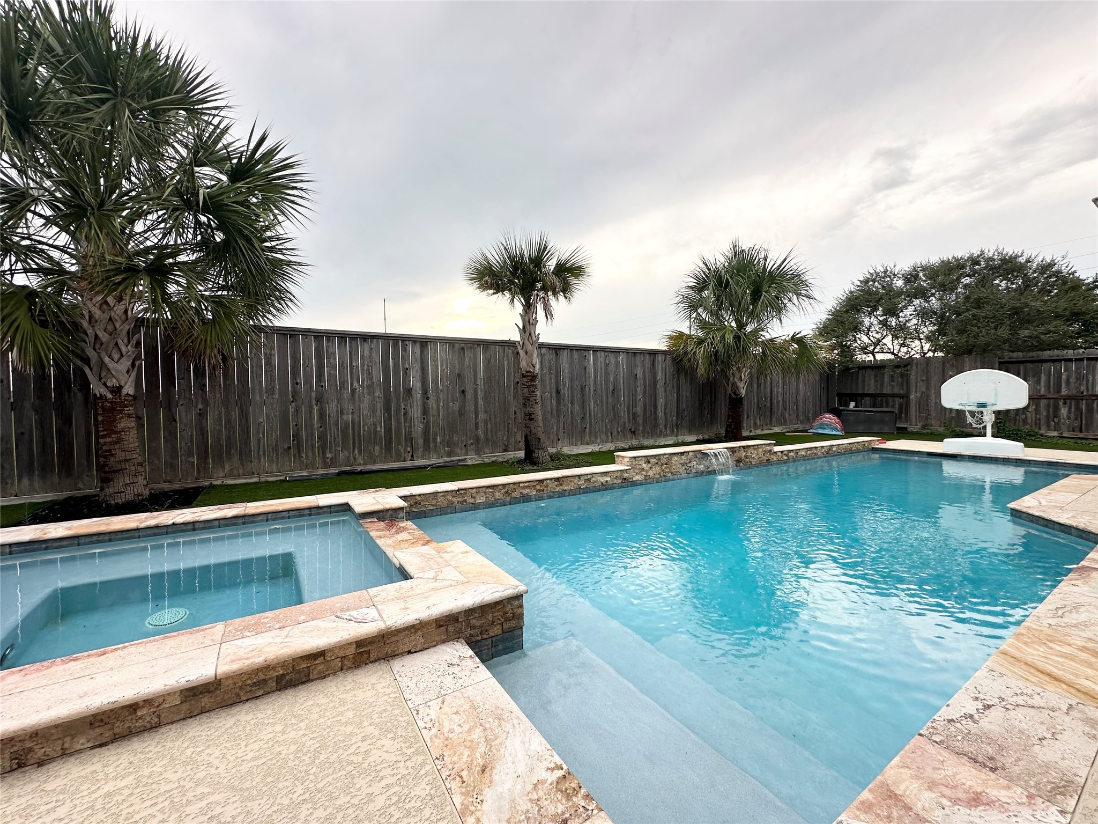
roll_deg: -0.2
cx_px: 549
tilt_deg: -0.6
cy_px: 412
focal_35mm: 14
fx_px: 444
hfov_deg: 102.1
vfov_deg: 85.7
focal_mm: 2.22
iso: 40
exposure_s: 1/290
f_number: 2.2
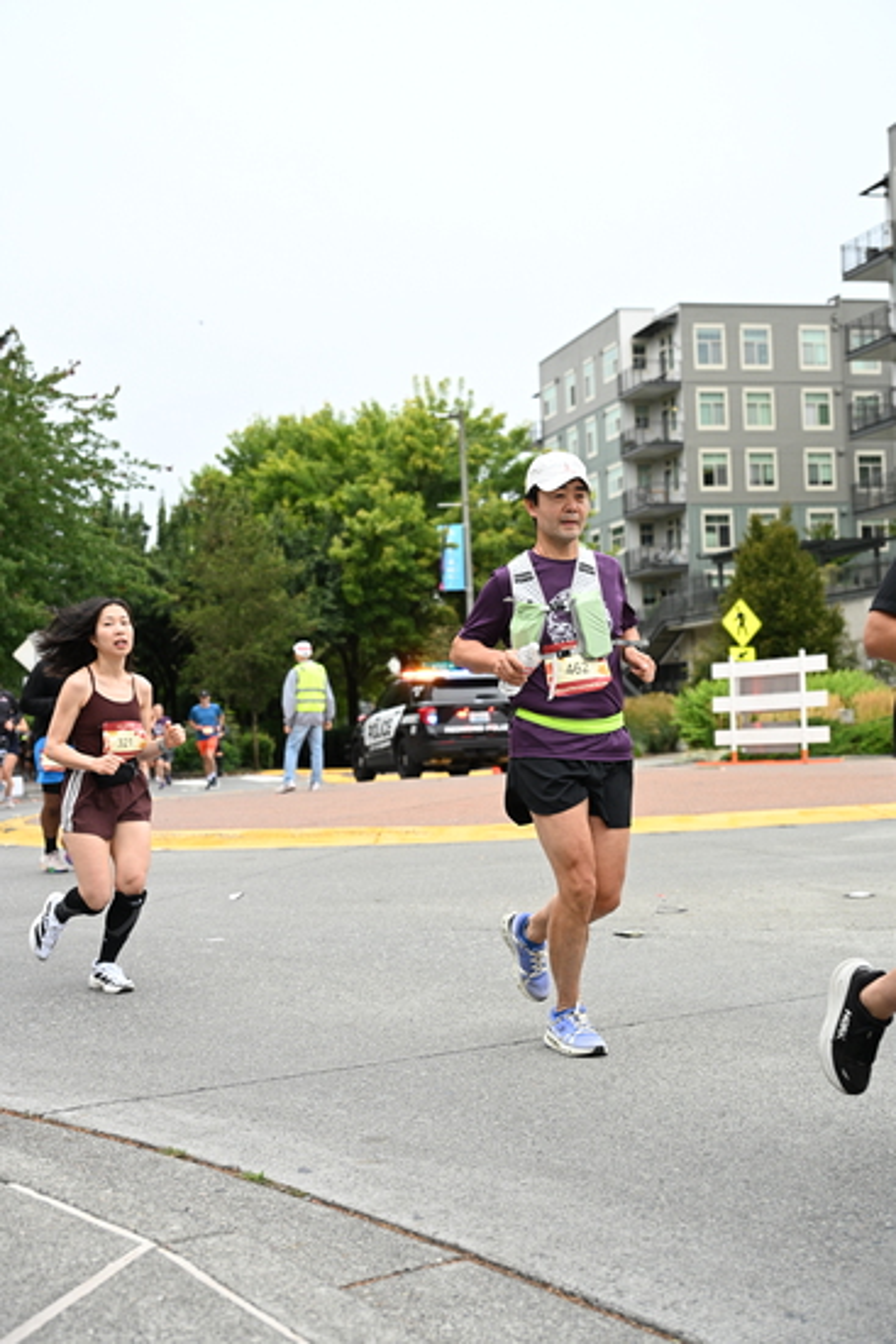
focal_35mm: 49
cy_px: 672
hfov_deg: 27.5
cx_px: 448
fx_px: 1828
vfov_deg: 40.3
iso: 1600
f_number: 4
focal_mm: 49
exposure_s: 1/800
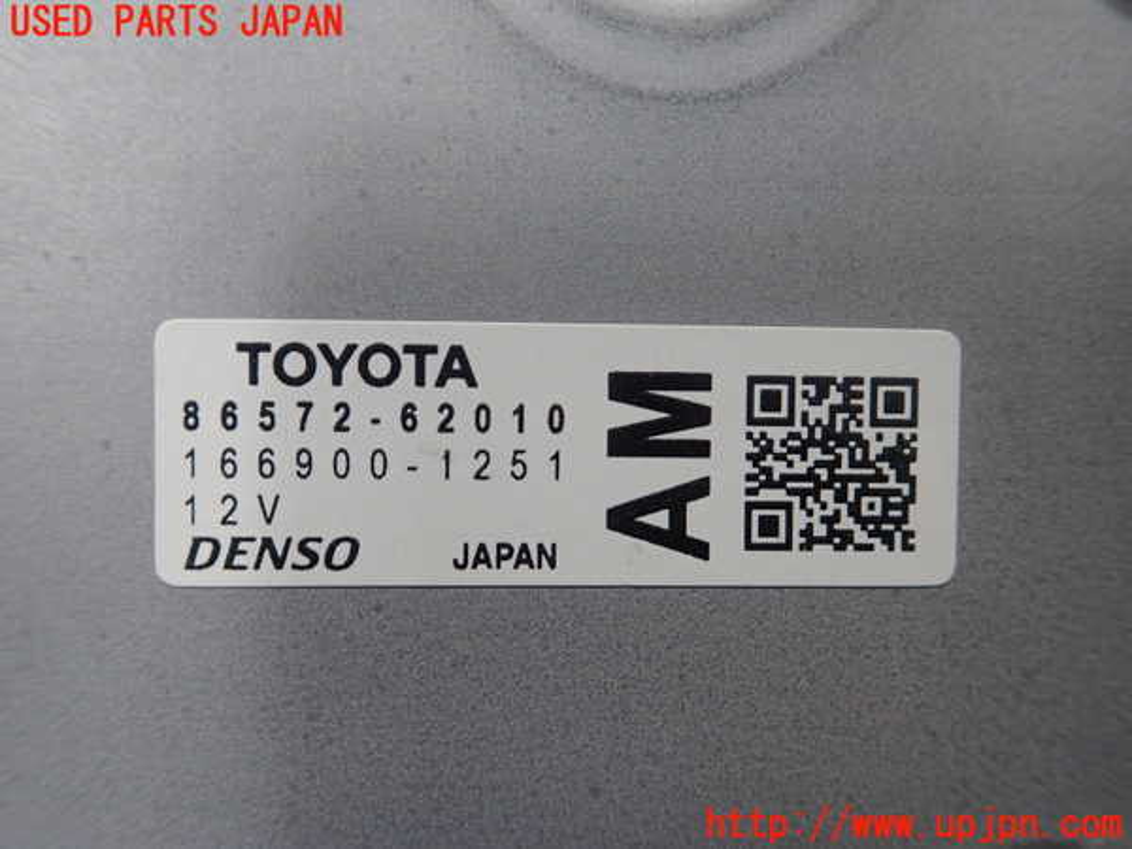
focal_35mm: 30
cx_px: 566
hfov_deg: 60.0
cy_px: 424
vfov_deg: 46.8
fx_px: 981
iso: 250
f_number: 2.3
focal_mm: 5.5
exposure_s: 1/125
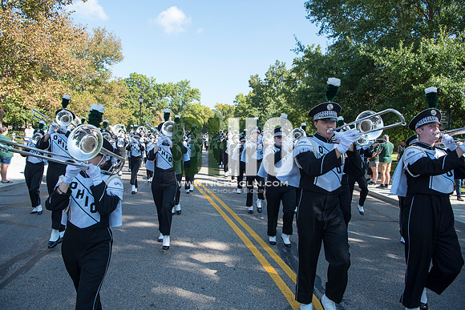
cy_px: 155
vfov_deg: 53.2
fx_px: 310
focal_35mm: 24
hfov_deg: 73.7
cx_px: 232
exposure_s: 1/500
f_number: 5.6
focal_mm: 24
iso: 200
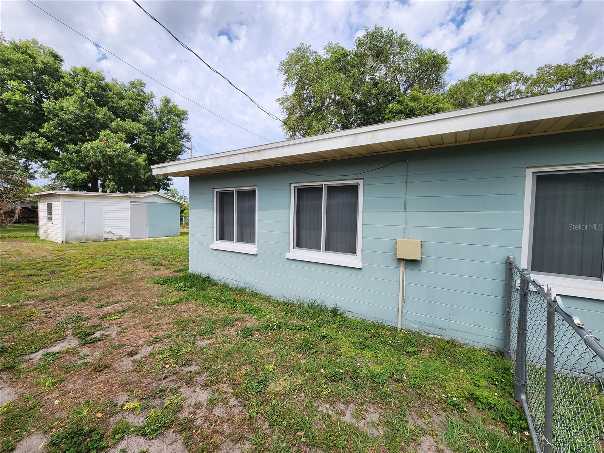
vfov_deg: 89.9
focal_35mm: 13
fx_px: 227
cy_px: 226
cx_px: 302
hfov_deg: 106.2
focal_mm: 2.2
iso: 50
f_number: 2.2
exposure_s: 1/1814
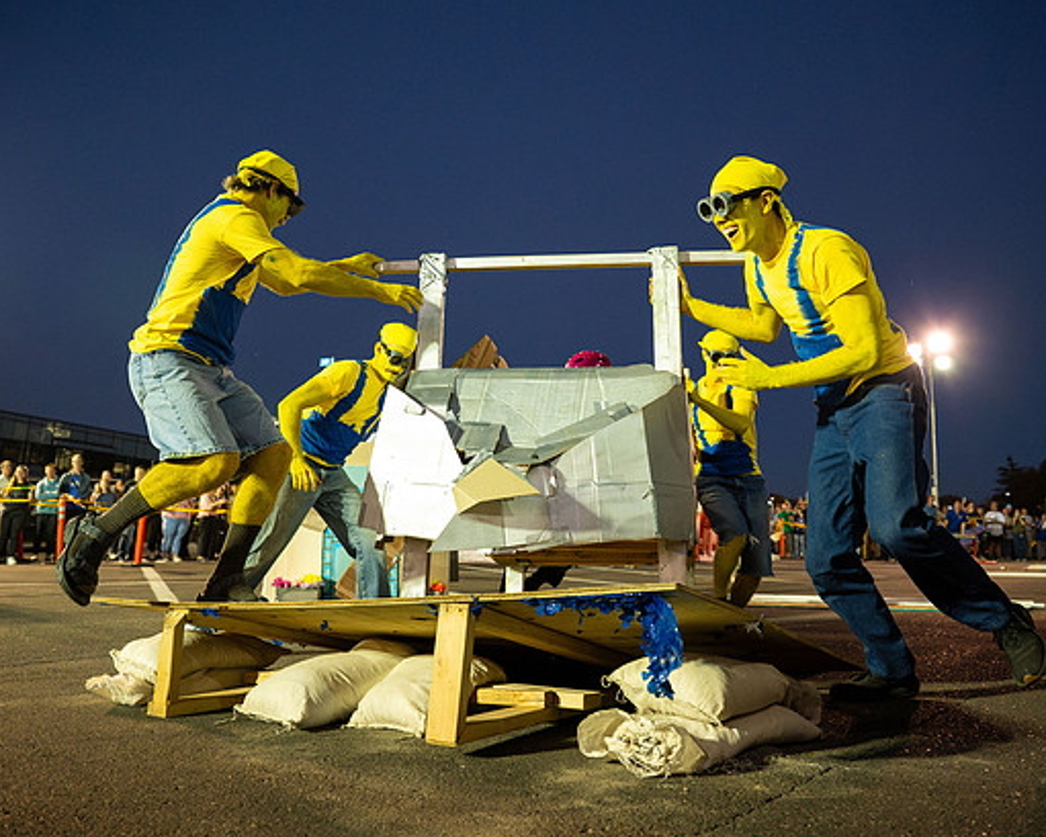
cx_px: 562
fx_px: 960
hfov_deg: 57.1
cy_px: 363
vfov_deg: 47.0
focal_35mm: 31
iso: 4000
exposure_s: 1/640
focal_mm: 24
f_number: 2.8
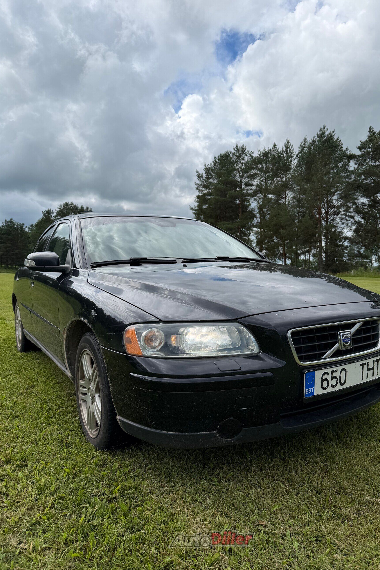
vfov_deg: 71.5
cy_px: 285
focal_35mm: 25
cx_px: 211
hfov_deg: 51.2
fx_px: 396
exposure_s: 1/5714
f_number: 1.78
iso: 80
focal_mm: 6.76
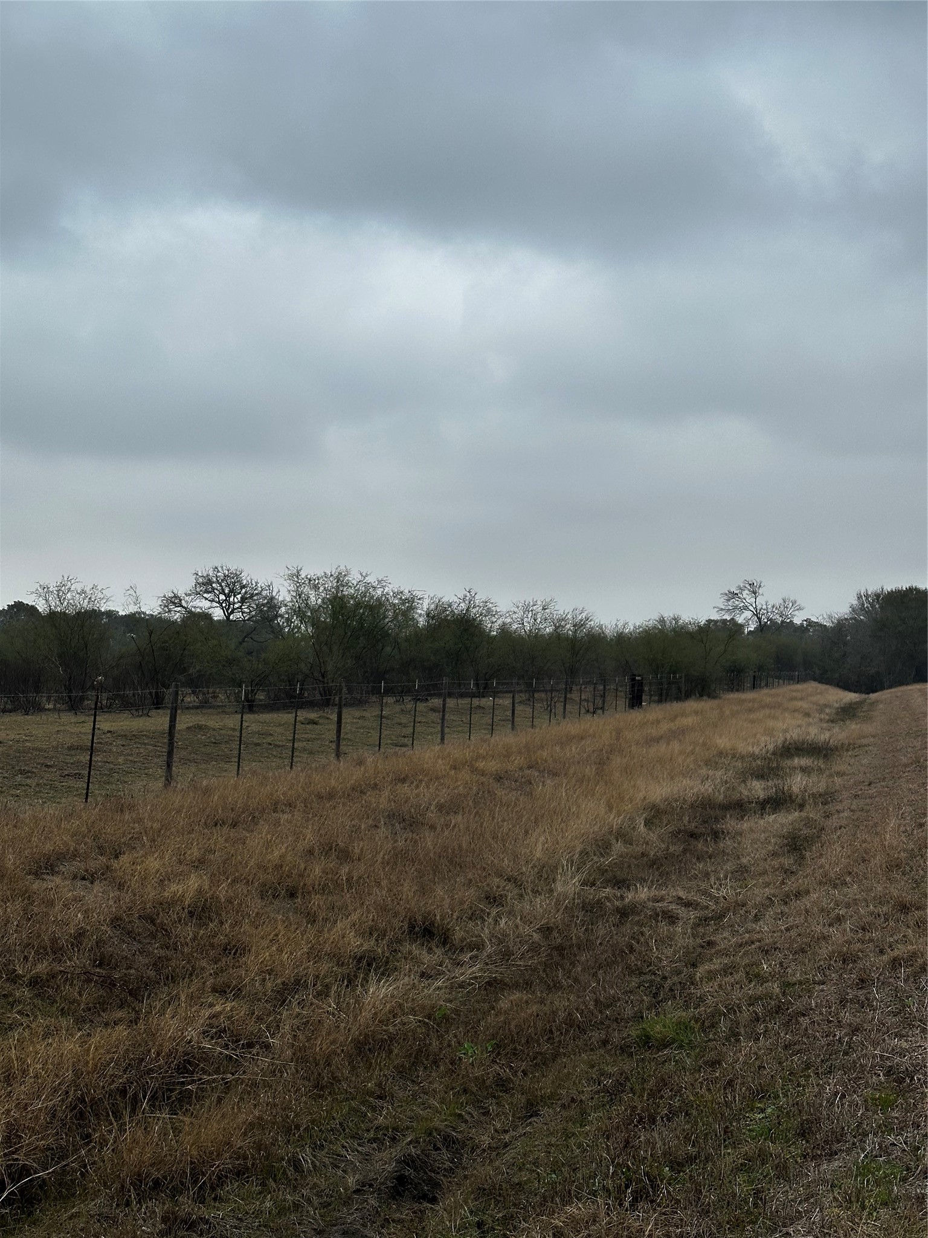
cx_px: 464
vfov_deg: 39.7
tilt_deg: +2.5
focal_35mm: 48
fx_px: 1716
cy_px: 619
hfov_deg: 30.3
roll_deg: -0.3
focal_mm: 6.86
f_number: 1.78
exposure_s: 1/2976
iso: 64
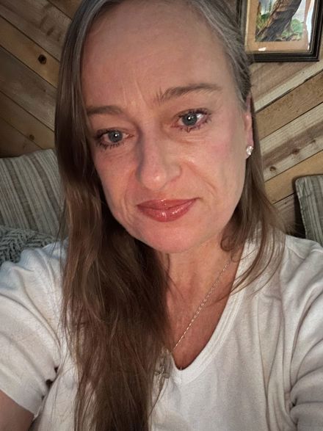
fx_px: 373
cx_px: 162
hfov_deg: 46.8
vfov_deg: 60.0
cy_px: 216
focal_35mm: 30
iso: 800
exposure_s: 1/8
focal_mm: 2.69
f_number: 1.9
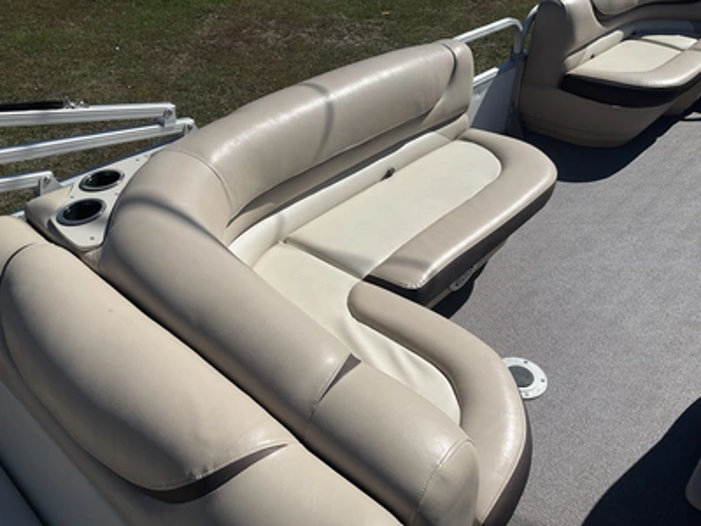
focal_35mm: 29
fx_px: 587
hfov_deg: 61.7
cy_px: 263
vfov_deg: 48.2
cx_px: 350
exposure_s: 1/4065
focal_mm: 3
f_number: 1.8
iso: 25
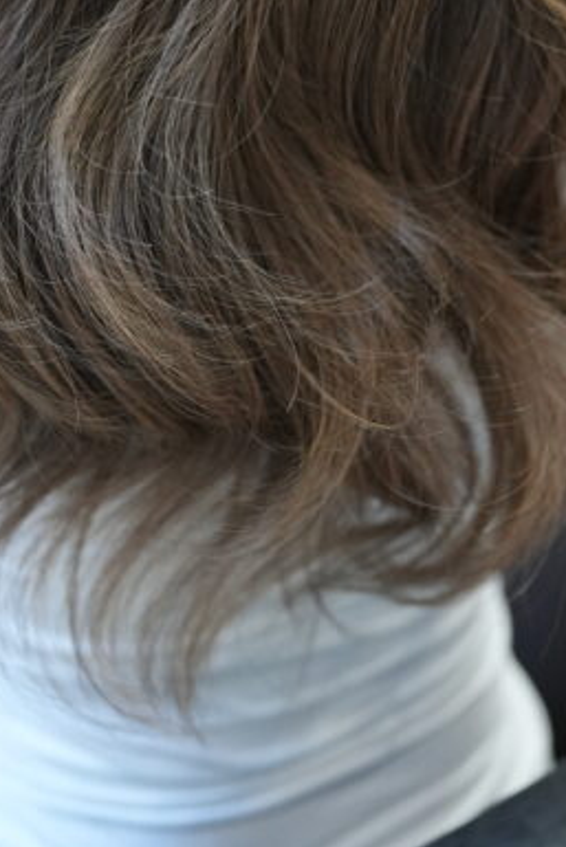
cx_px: 208
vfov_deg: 21.1
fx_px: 2191
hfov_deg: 14.7
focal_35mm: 93
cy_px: -7
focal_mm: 35
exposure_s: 1/250
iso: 1600
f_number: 2
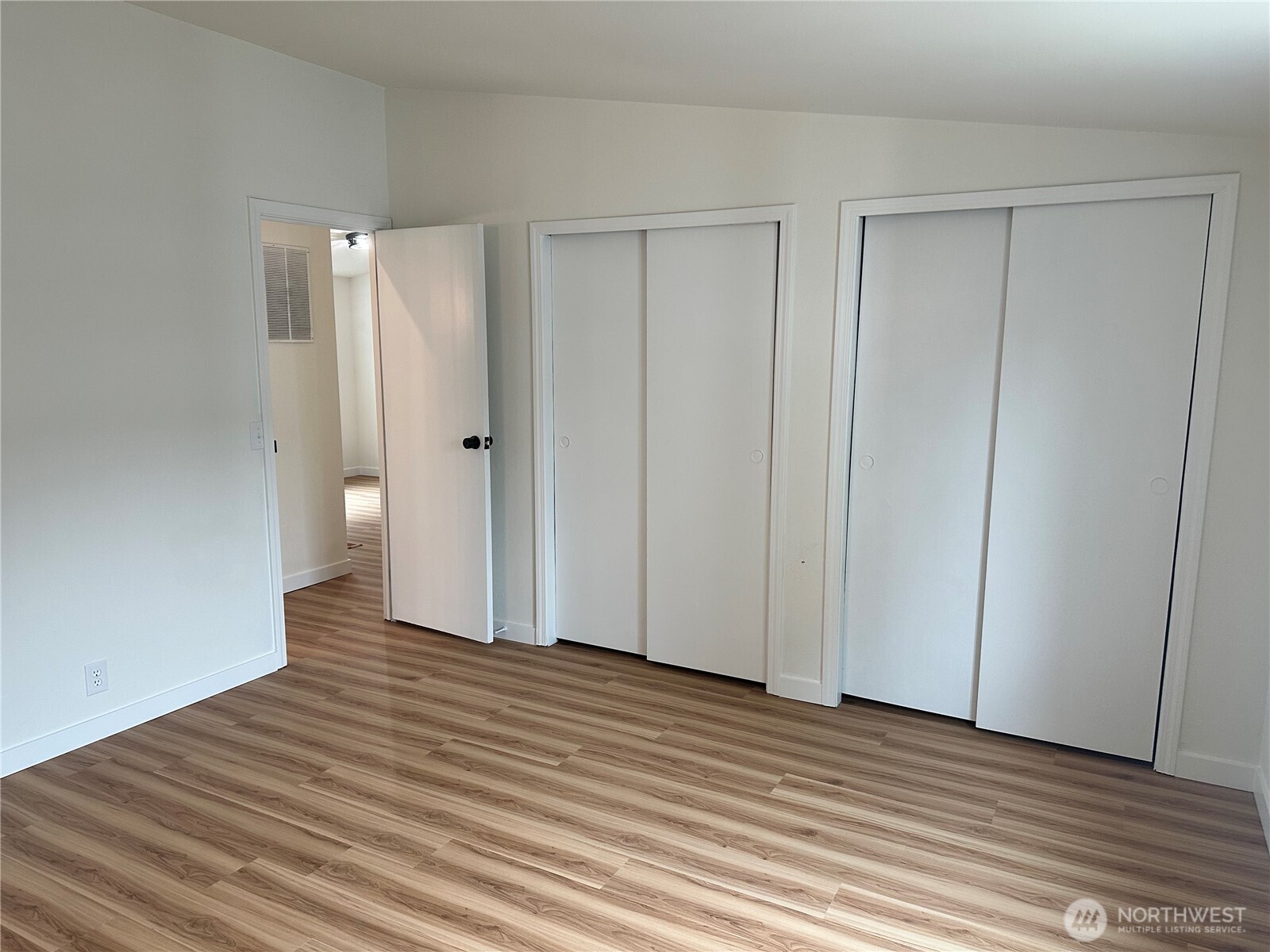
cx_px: 635
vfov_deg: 56.8
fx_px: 881
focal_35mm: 24
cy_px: 476
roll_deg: -0.6
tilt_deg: -10.3
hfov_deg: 71.6
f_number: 1.78
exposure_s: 1/120
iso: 160
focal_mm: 6.86
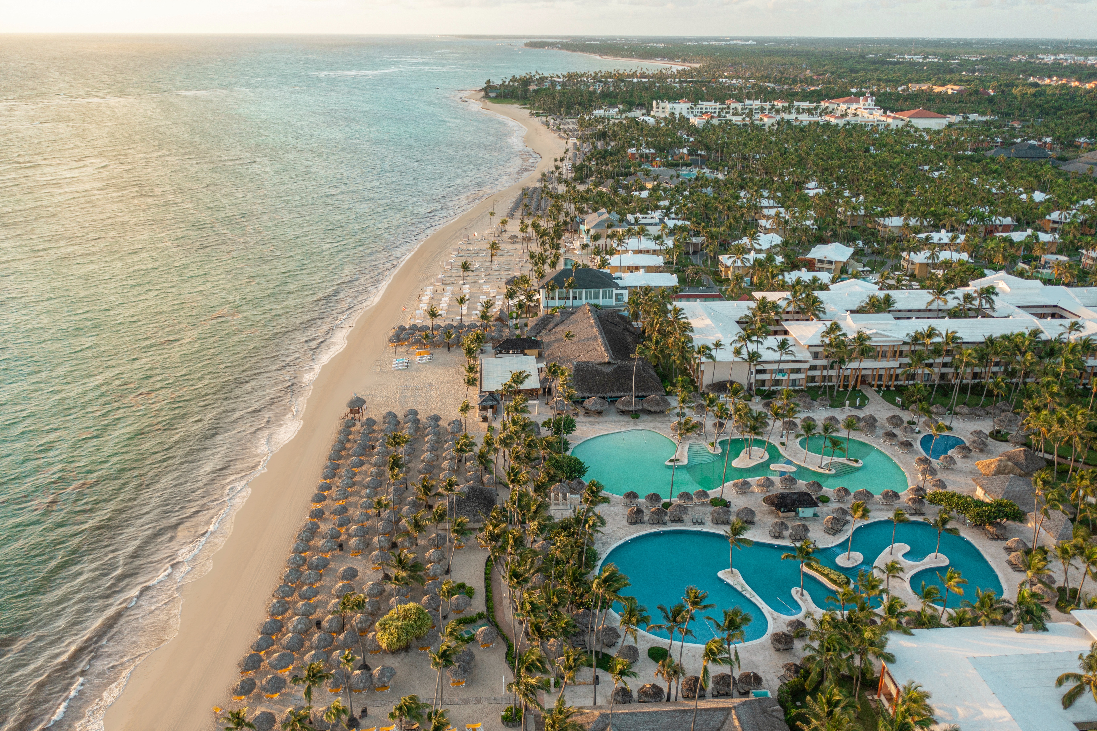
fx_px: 853
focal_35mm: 28
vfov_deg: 46.4
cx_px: 548
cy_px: 366
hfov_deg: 65.5
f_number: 2.8
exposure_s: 1/80
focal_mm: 10.26
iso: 100
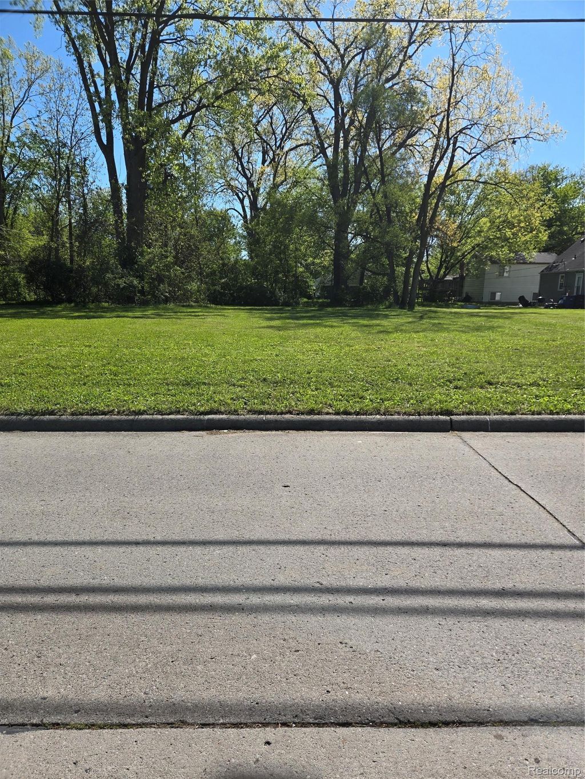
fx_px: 518
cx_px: 292
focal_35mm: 23
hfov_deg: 58.9
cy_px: 390
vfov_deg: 73.9
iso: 40
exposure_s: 1/2921
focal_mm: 5.4
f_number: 1.8
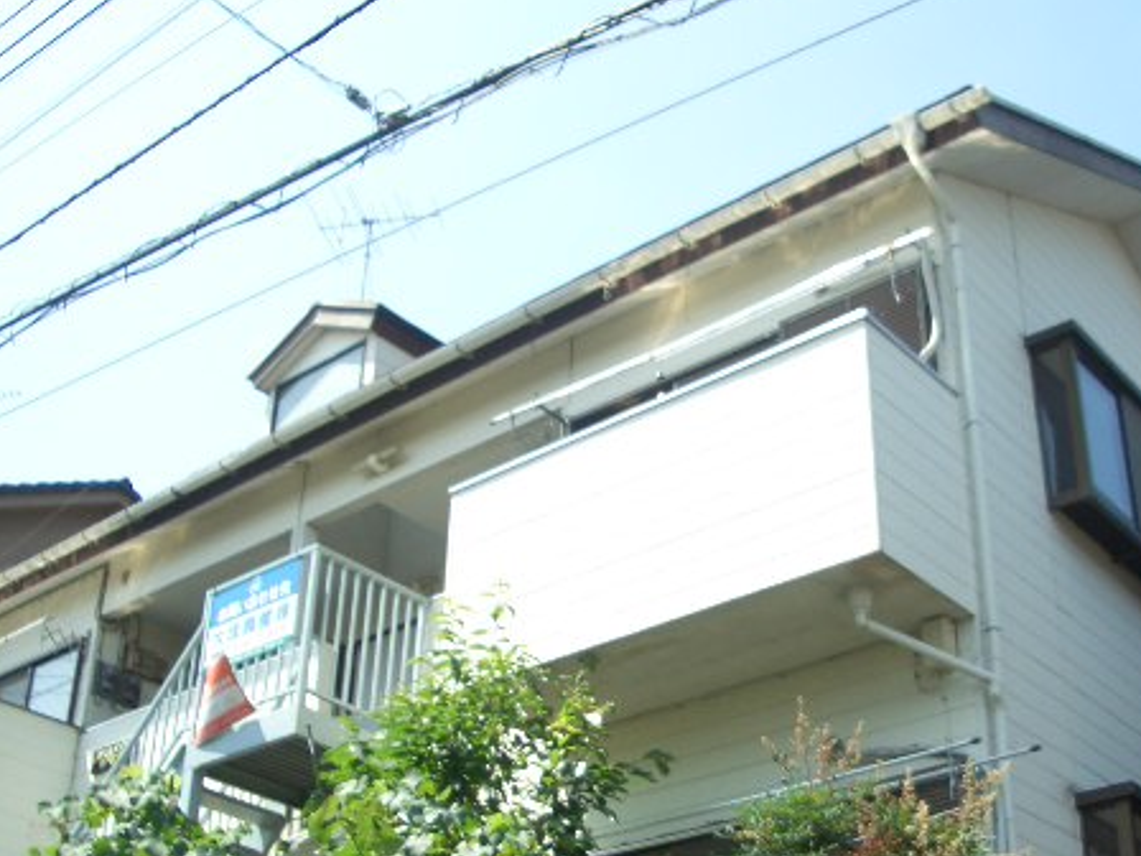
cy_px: 553
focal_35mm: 50
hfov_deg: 38.0
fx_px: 1648
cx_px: 690
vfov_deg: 29.0
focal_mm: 5.8
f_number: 2.6
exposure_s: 1/640
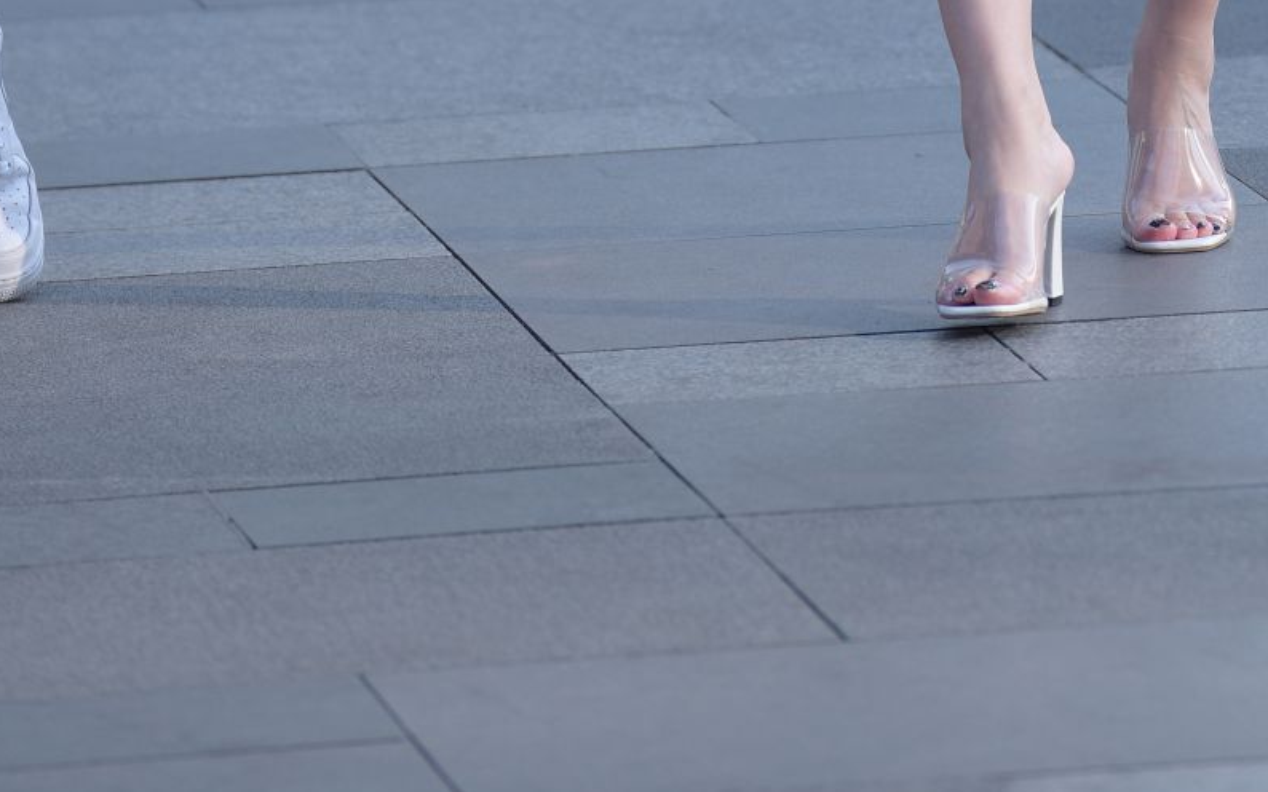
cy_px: -616
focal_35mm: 567
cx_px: 1092
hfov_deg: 3.7
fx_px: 19591
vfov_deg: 2.3
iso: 320
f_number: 4
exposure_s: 1/800
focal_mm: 200
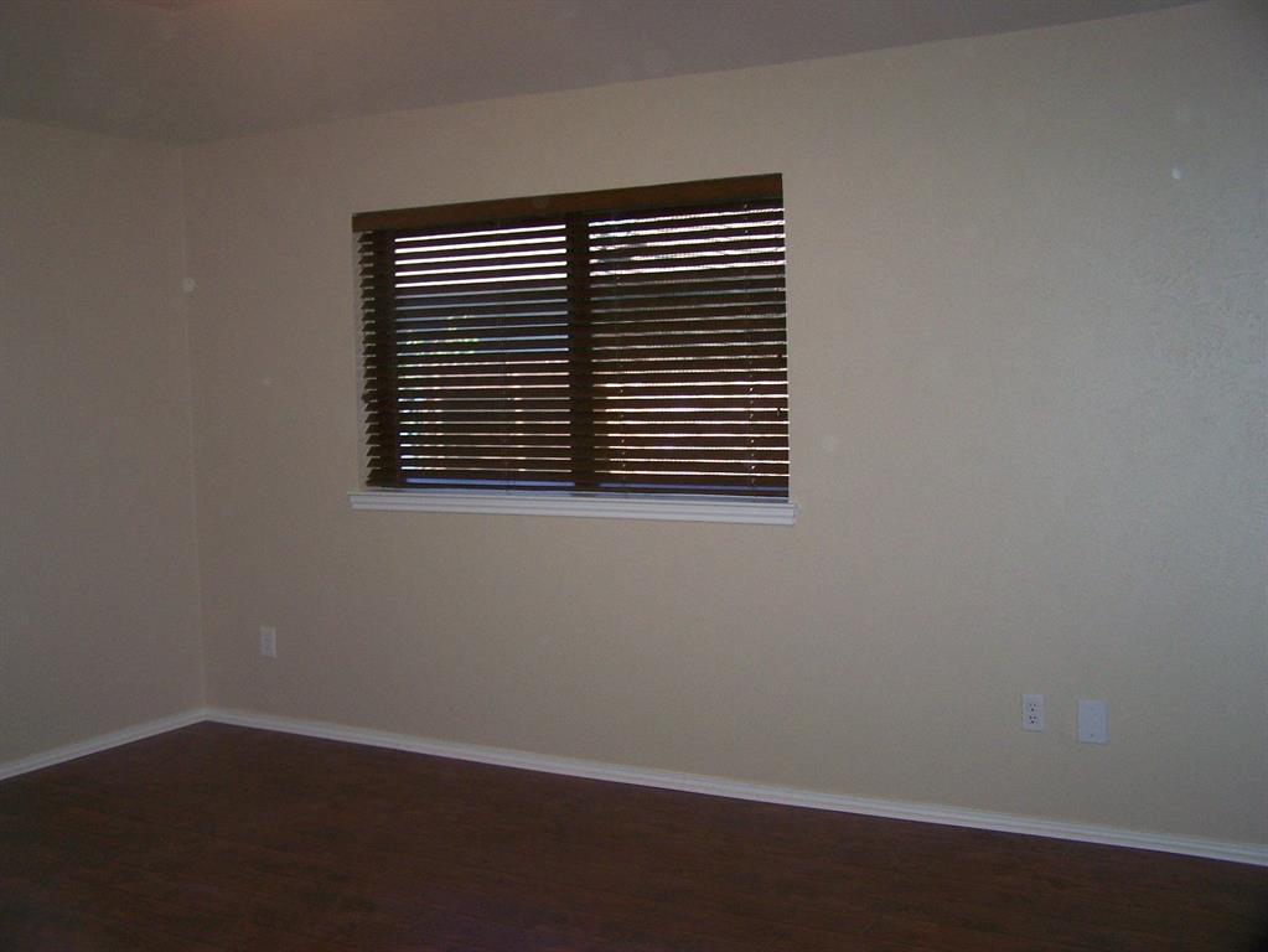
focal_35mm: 38
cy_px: 476
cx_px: 634
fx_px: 1392
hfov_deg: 49.0
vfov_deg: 37.7
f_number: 2.8
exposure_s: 1/60
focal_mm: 6.3
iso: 160
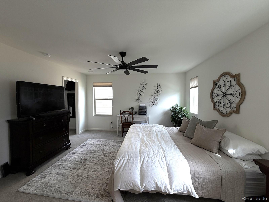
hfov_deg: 102.1
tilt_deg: +1.0
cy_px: 101
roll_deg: -0.2
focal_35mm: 14
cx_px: 134
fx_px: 109
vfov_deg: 85.7
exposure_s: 1/120
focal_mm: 2.22
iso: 40
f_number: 2.2
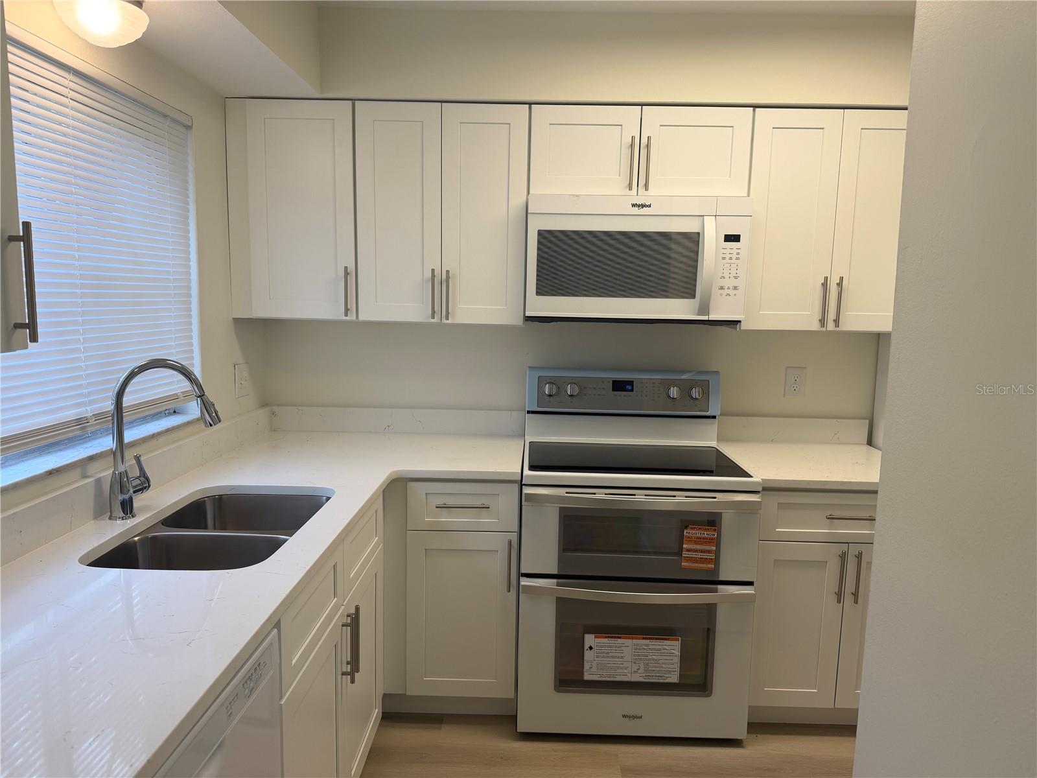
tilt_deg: -7.8
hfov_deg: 71.6
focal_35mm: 24
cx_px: 518
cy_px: 389
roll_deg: -0.7
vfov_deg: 56.8
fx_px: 719
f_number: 1.78
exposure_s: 1/142
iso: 64
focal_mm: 6.76
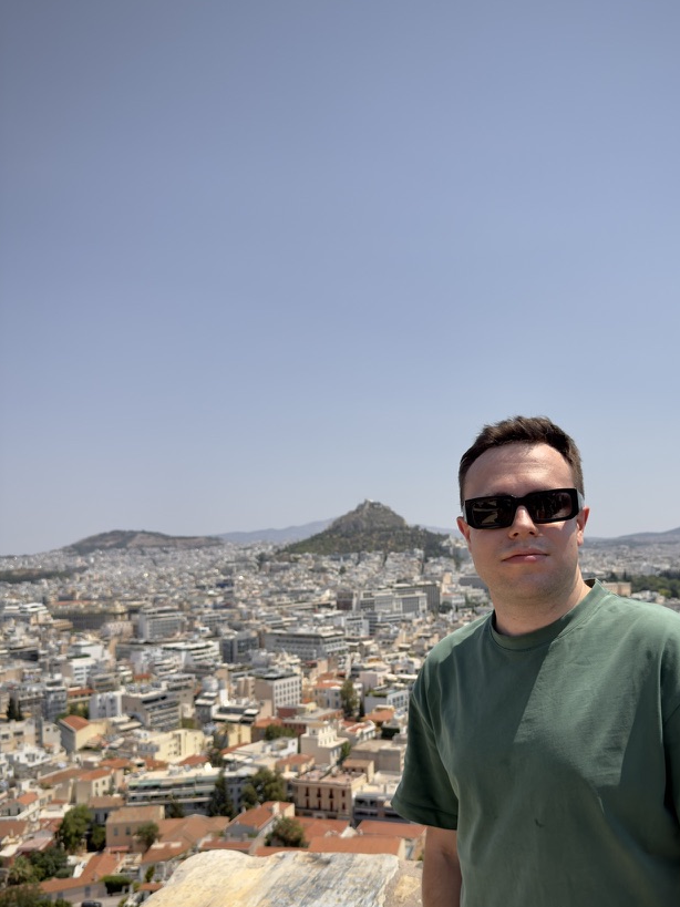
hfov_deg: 46.4
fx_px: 786
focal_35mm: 30
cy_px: 534
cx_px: 424
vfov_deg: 59.6
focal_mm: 6.76
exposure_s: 1/9434
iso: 100
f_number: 1.78
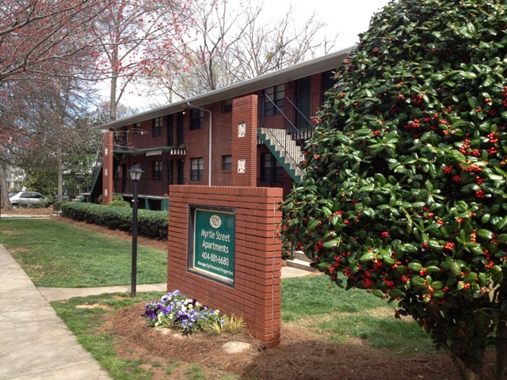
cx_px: 254
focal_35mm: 35
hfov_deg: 52.6
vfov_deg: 40.7
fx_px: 513
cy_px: 190
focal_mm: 4.28
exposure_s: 1/452
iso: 64
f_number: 2.4
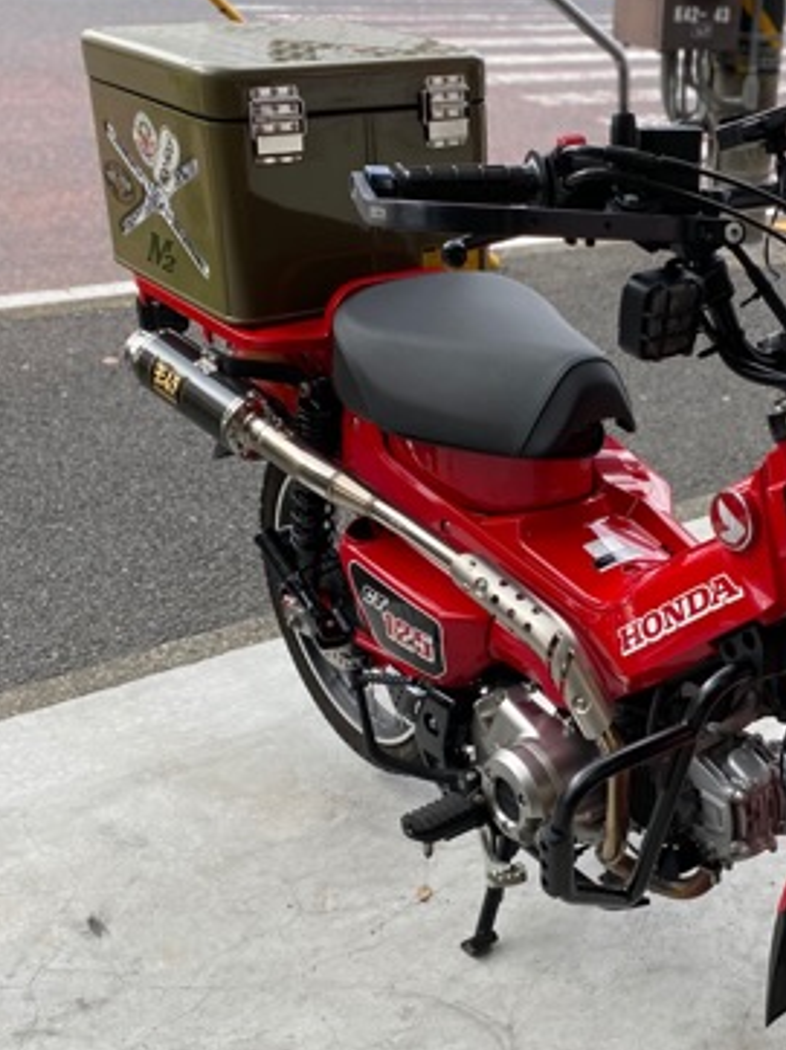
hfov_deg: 30.4
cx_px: 673
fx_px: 1394
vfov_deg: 41.0
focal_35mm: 46
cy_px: 656
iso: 32
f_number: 1.8
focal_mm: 4.25
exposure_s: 1/405
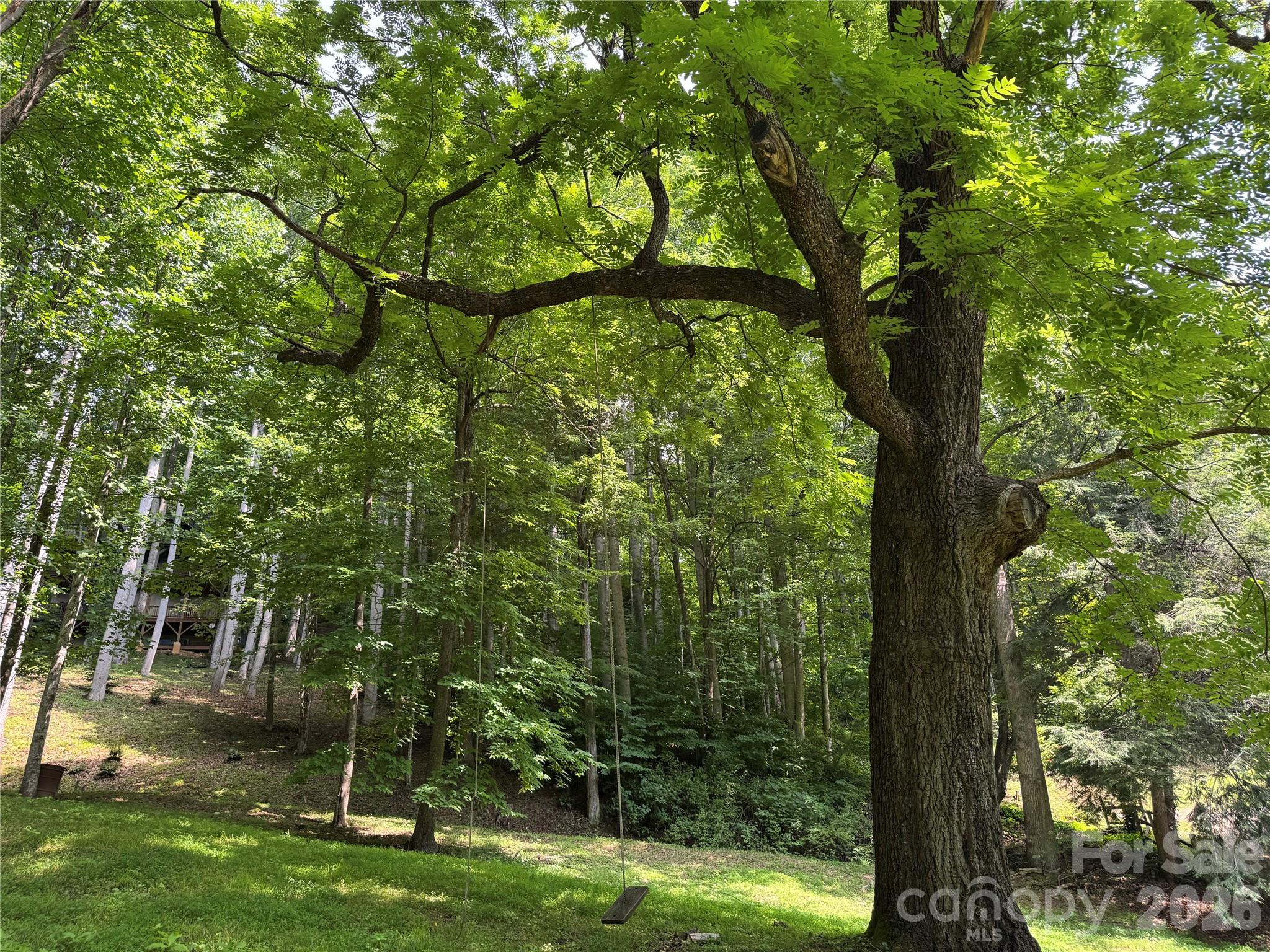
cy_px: 476
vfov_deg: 56.8
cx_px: 635
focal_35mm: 24
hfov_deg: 71.6
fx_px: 881
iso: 50
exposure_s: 1/121
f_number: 1.78
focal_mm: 6.76
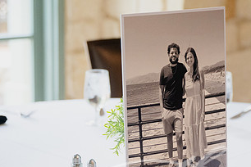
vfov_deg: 12.7
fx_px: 753
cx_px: 180
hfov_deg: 18.8
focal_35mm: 108
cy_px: 99
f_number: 2.8
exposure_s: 1/125
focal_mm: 57
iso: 2500
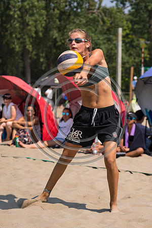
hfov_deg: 10.6
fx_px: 817
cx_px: 76
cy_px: 114
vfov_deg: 15.9
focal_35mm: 129
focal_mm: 86
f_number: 4
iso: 200
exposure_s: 1/2500
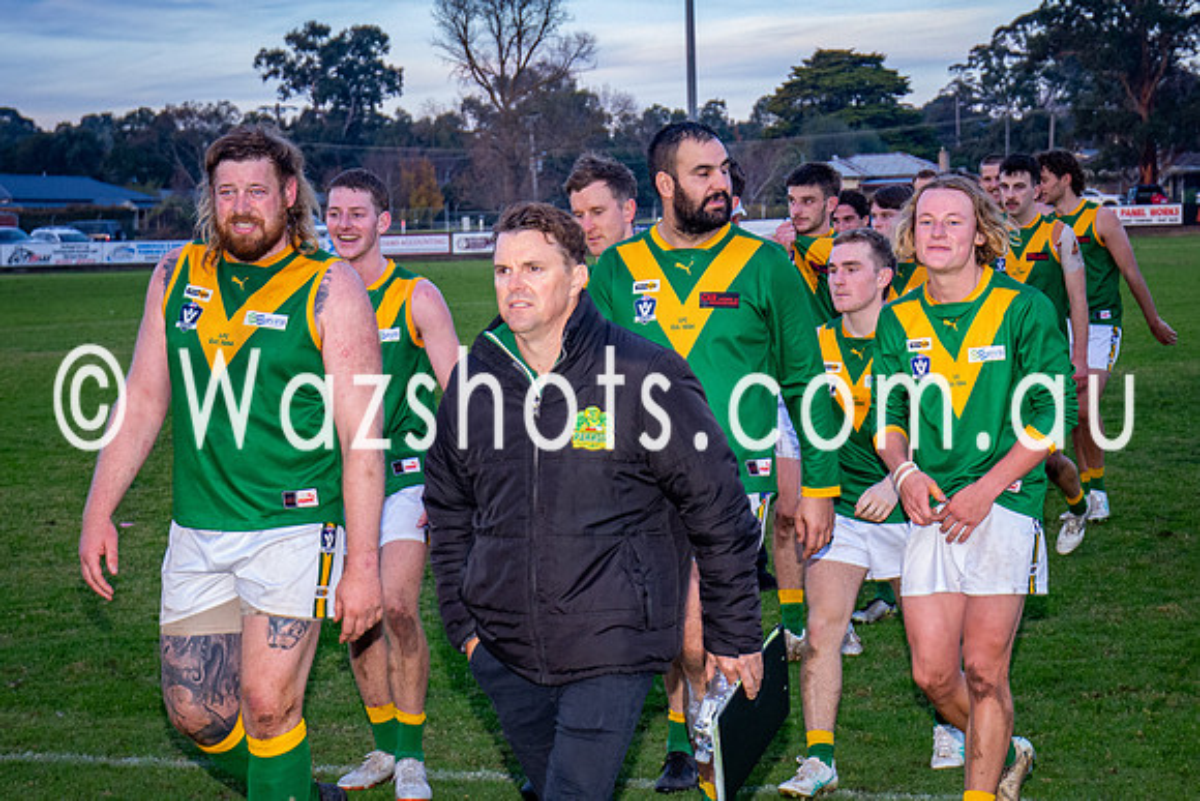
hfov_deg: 25.1
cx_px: 662
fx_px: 2691
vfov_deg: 16.9
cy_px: 410
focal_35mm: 81
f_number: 3.3
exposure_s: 1/250
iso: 1250
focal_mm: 38
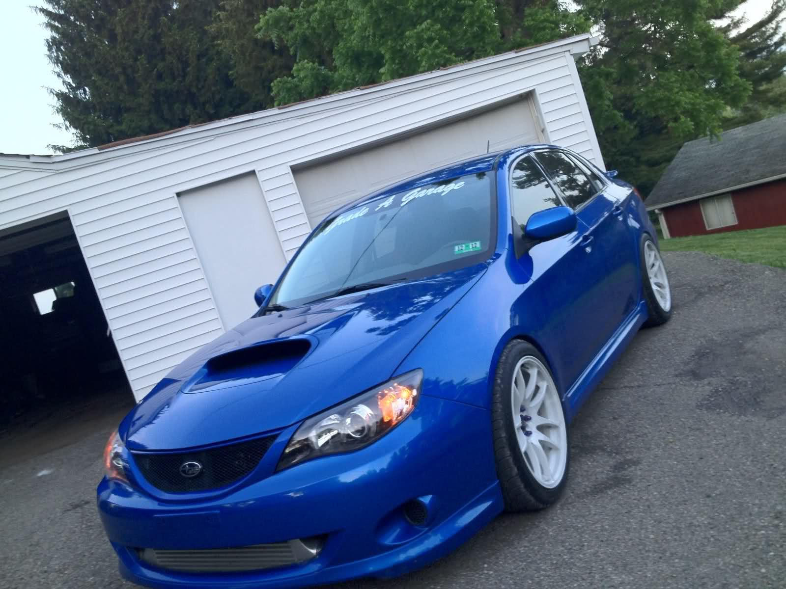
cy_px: 294
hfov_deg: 52.6
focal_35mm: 35
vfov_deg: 40.7
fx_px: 795
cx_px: 393
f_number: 2.4
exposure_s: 1/20
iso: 80
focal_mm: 4.28
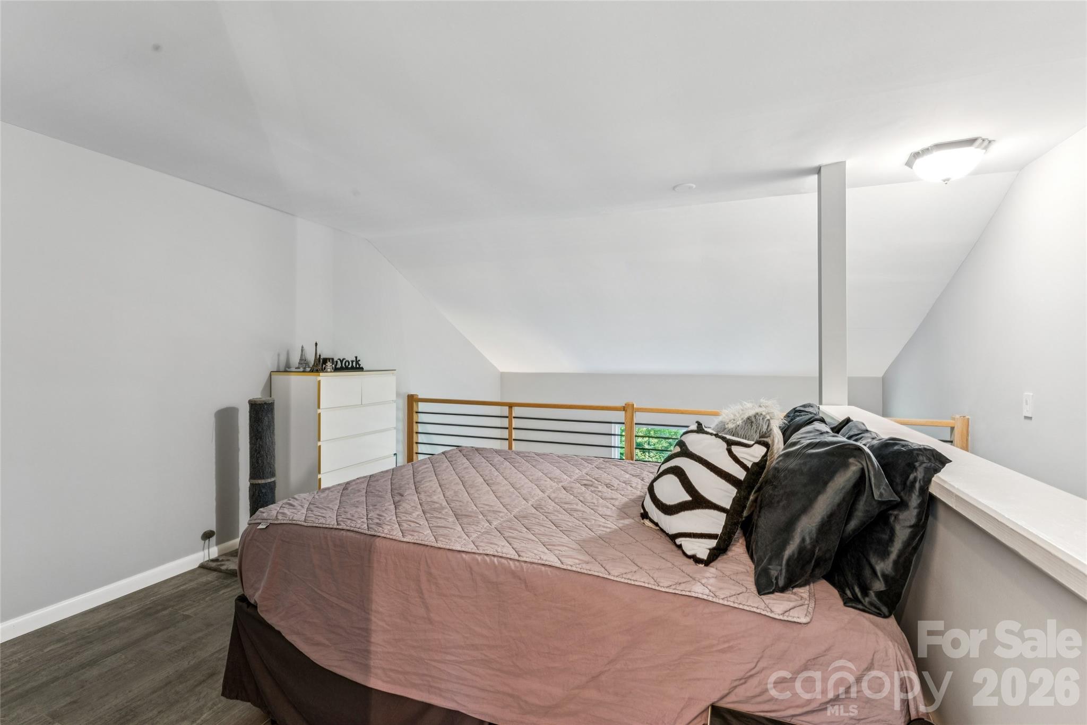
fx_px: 486
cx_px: 544
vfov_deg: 73.4
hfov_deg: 96.4
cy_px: 362
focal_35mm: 16
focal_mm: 16.1
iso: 400
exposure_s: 1/1.25
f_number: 13
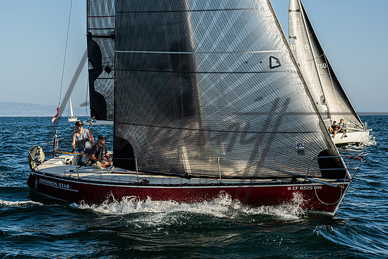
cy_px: 125
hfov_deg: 24.9
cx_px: 123
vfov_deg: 16.9
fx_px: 873
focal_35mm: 81
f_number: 5.6
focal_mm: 58
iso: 100
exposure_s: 1/1000
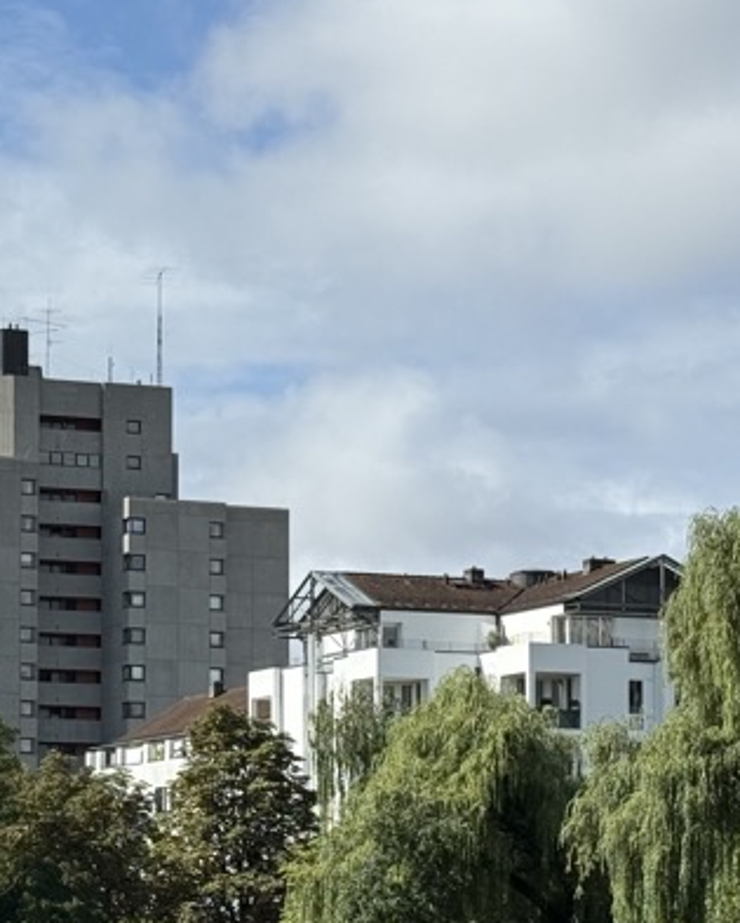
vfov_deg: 15.7
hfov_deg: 12.6
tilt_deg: +4.2
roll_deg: +0.0
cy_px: 723
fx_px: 3336
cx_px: 190
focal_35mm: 122
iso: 64
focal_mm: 6.76
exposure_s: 1/7143
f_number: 1.78
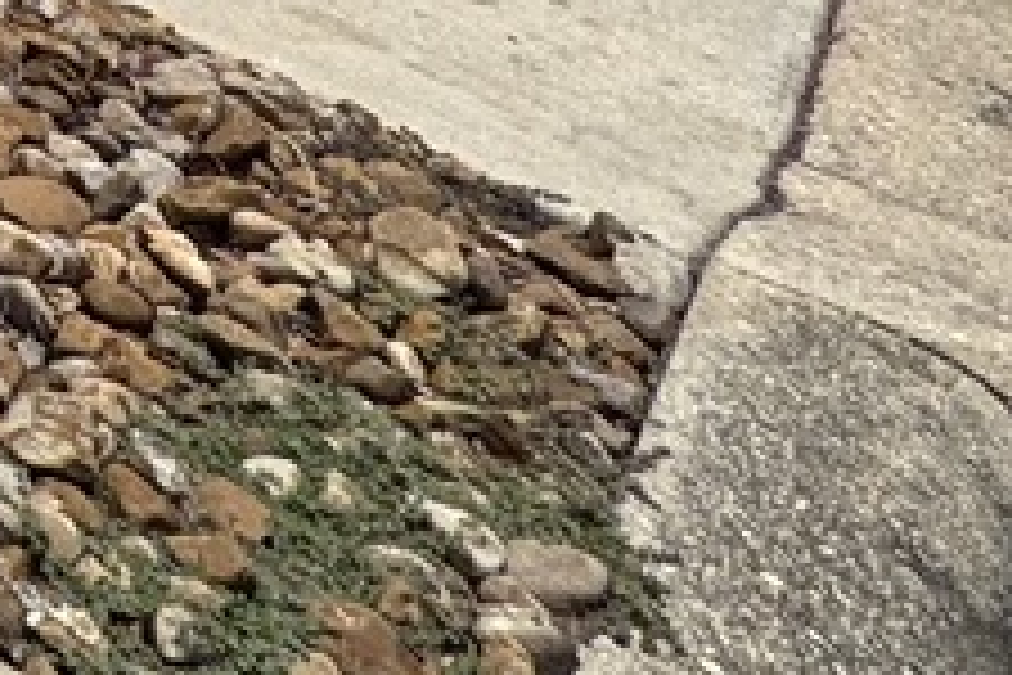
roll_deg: +1.3
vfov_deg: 10.1
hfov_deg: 13.7
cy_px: -1458
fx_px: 2614
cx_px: -1570
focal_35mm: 93
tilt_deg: -0.4
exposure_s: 1/3546
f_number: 2.2
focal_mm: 2.22
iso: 50
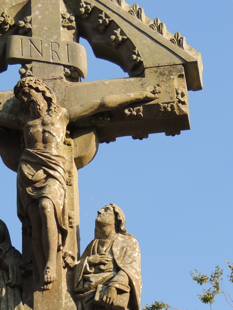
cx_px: 58
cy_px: 259
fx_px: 1768
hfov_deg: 7.5
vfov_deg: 10.0
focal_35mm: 197
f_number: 4
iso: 100
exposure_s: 1/400
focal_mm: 15.1
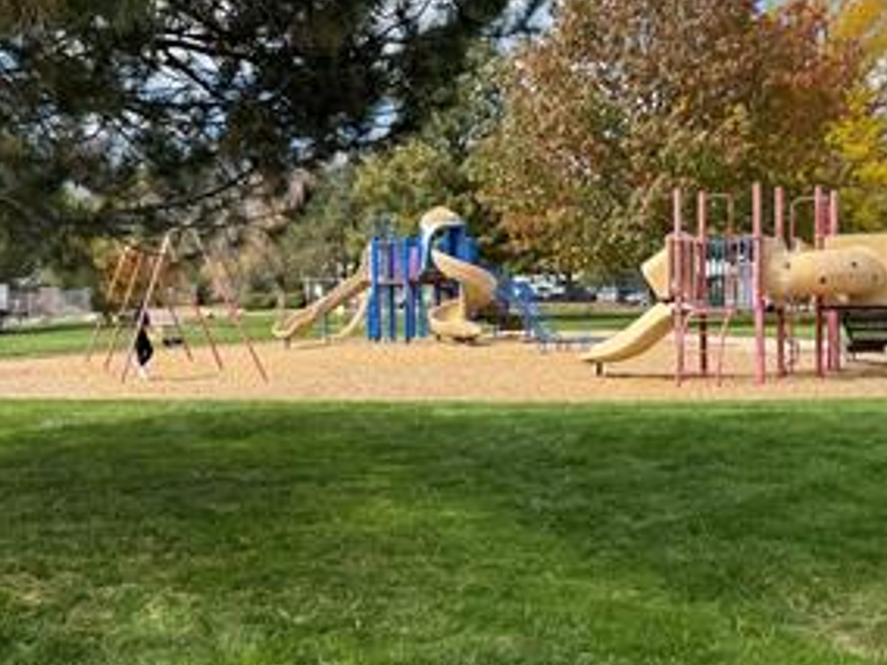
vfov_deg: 27.0
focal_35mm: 54
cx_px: 290
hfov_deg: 35.2
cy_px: 386
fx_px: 1384
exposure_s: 1/1238
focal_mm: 6.76
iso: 80
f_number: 1.78
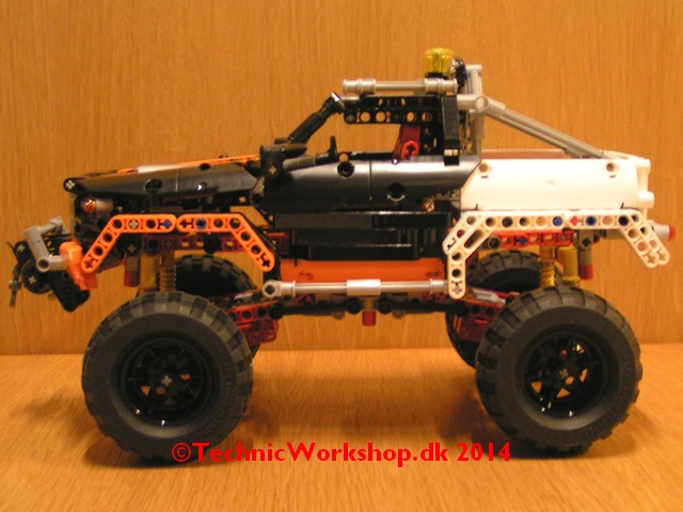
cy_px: 256
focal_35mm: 41
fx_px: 809
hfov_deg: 45.8
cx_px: 342
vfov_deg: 35.1
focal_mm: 6.3
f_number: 2.8
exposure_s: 1/5
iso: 200
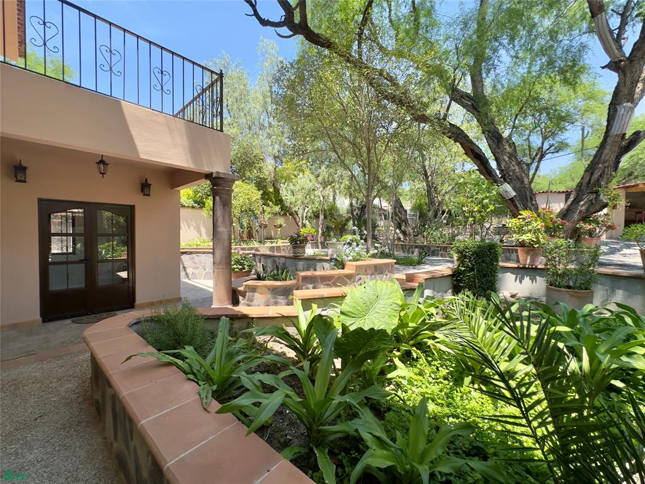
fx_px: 261
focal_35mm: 14
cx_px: 322
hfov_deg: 102.1
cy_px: 242
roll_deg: -1.1
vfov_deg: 85.7
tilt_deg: -0.9
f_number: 2.2
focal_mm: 2.22
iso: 40
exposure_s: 1/527
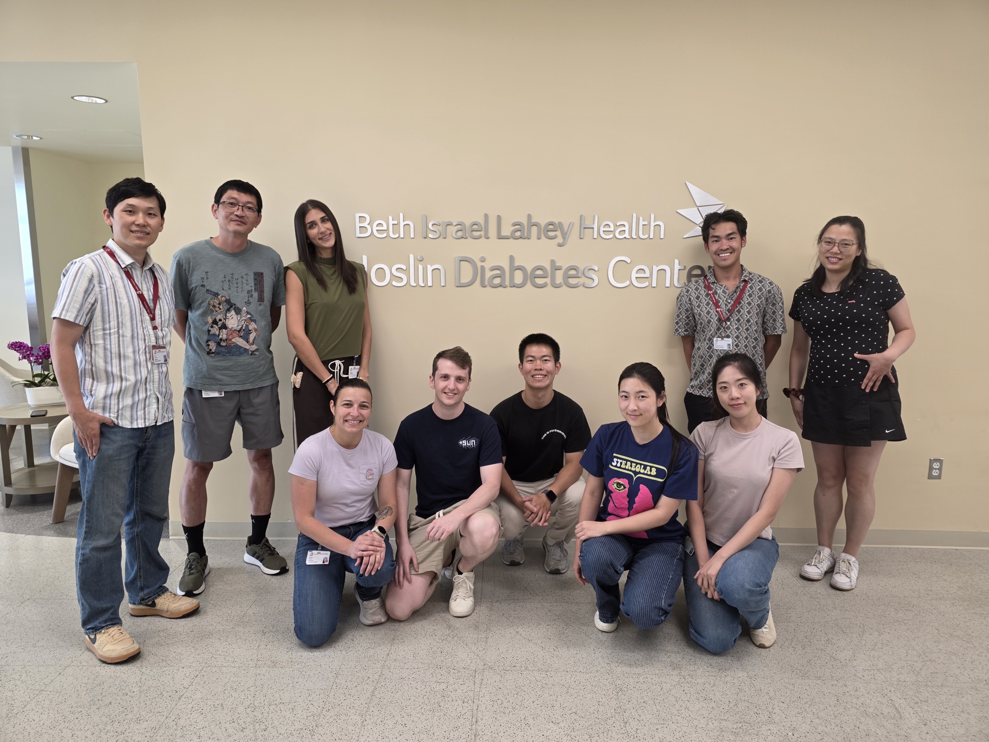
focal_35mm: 23
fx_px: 657
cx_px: 494
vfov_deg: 58.9
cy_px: 371
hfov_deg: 73.9
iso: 80
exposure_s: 1/50
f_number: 1.7
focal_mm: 6.3
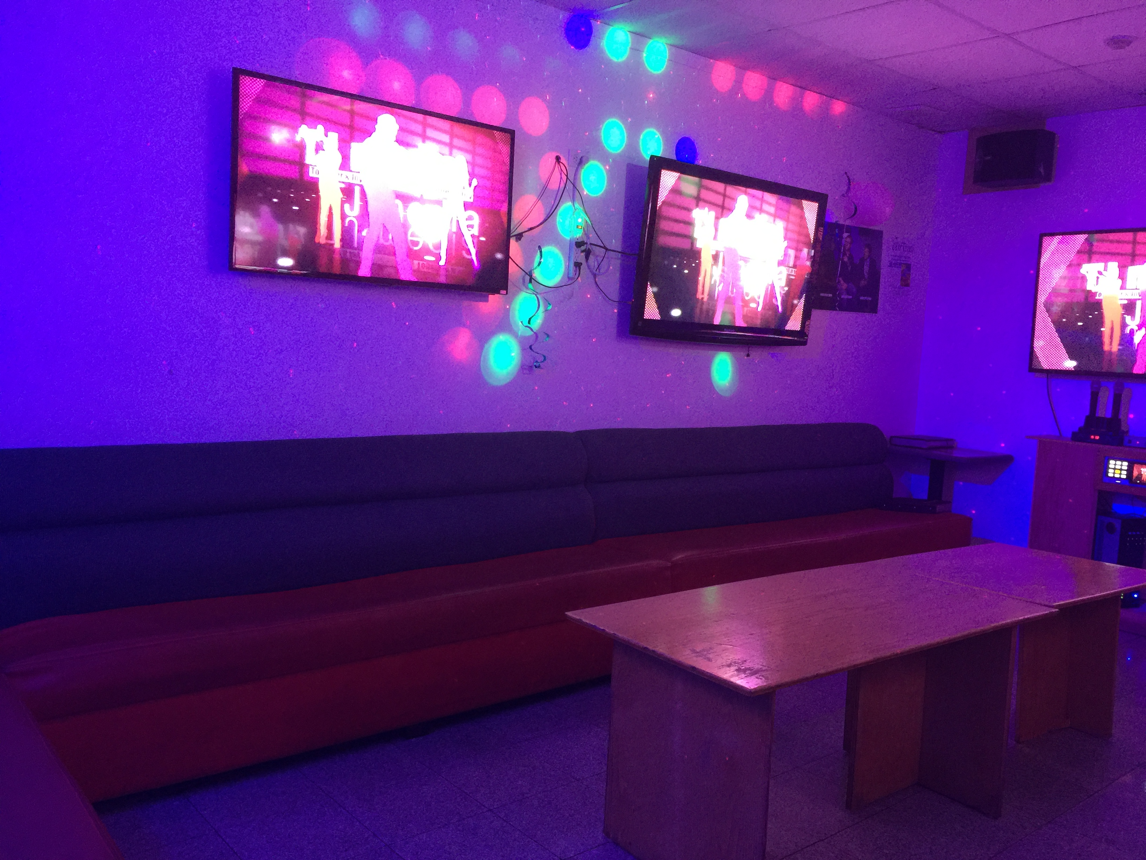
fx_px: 960
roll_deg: -2.0
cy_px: 430
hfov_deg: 61.7
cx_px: 573
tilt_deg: -4.7
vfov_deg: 48.2
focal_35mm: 29
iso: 64
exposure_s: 1/4
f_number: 2.2
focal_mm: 4.15
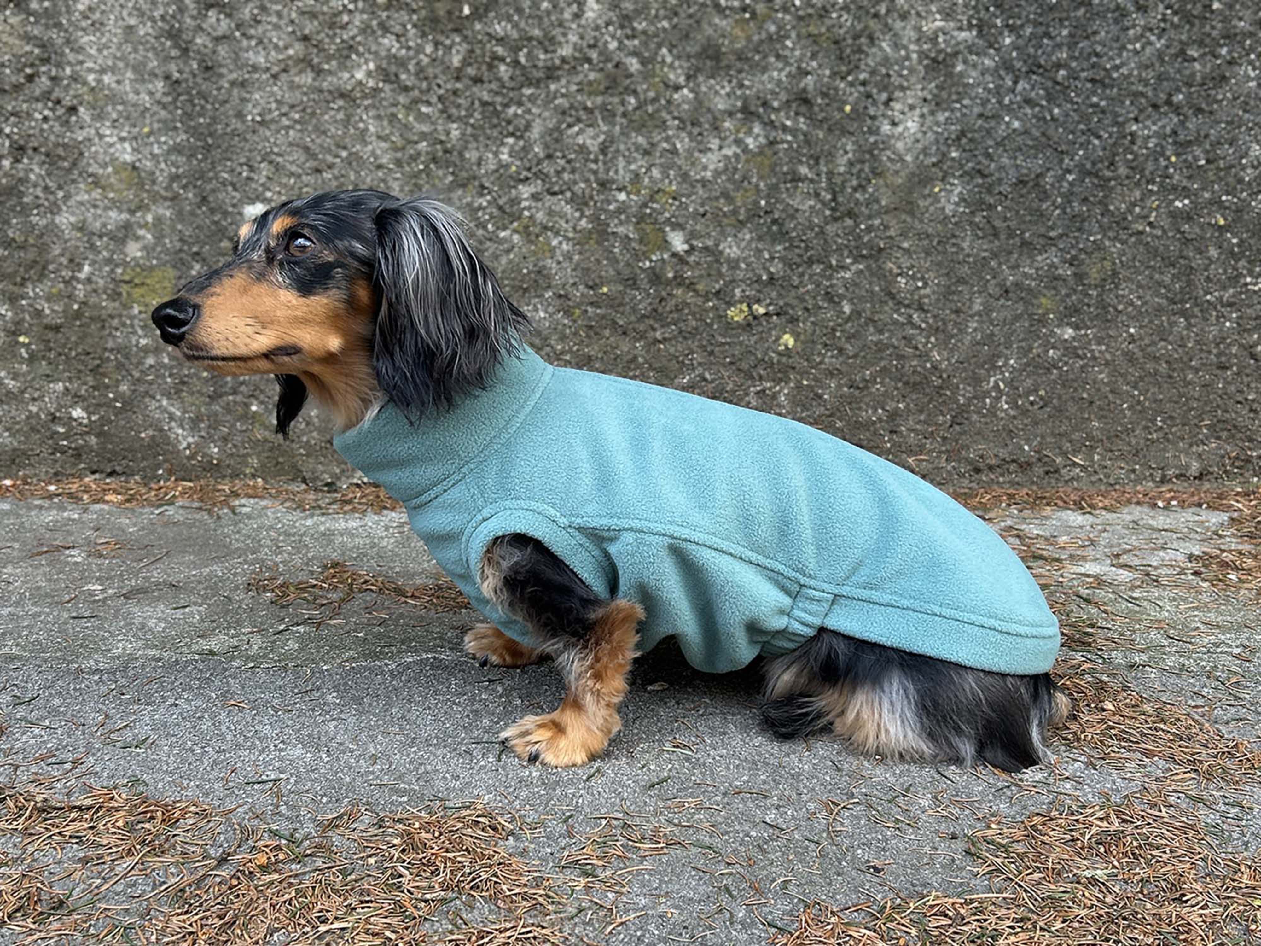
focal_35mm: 26
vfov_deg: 53.1
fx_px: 947
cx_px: 630
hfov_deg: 67.3
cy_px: 473
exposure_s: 1/424
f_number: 1.5
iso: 50
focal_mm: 5.7
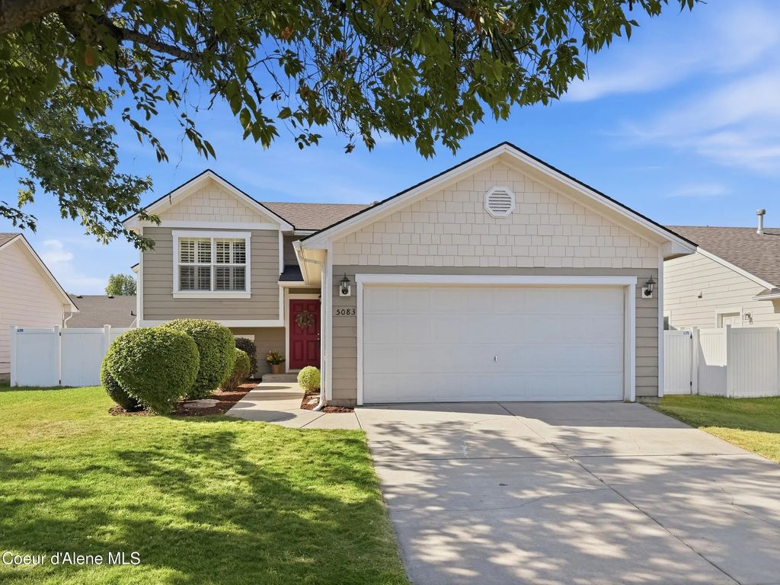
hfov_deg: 71.6
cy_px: 292
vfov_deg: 56.8
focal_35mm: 24
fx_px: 541
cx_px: 390
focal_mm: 6.8
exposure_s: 1/3145
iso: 80
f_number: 1.8
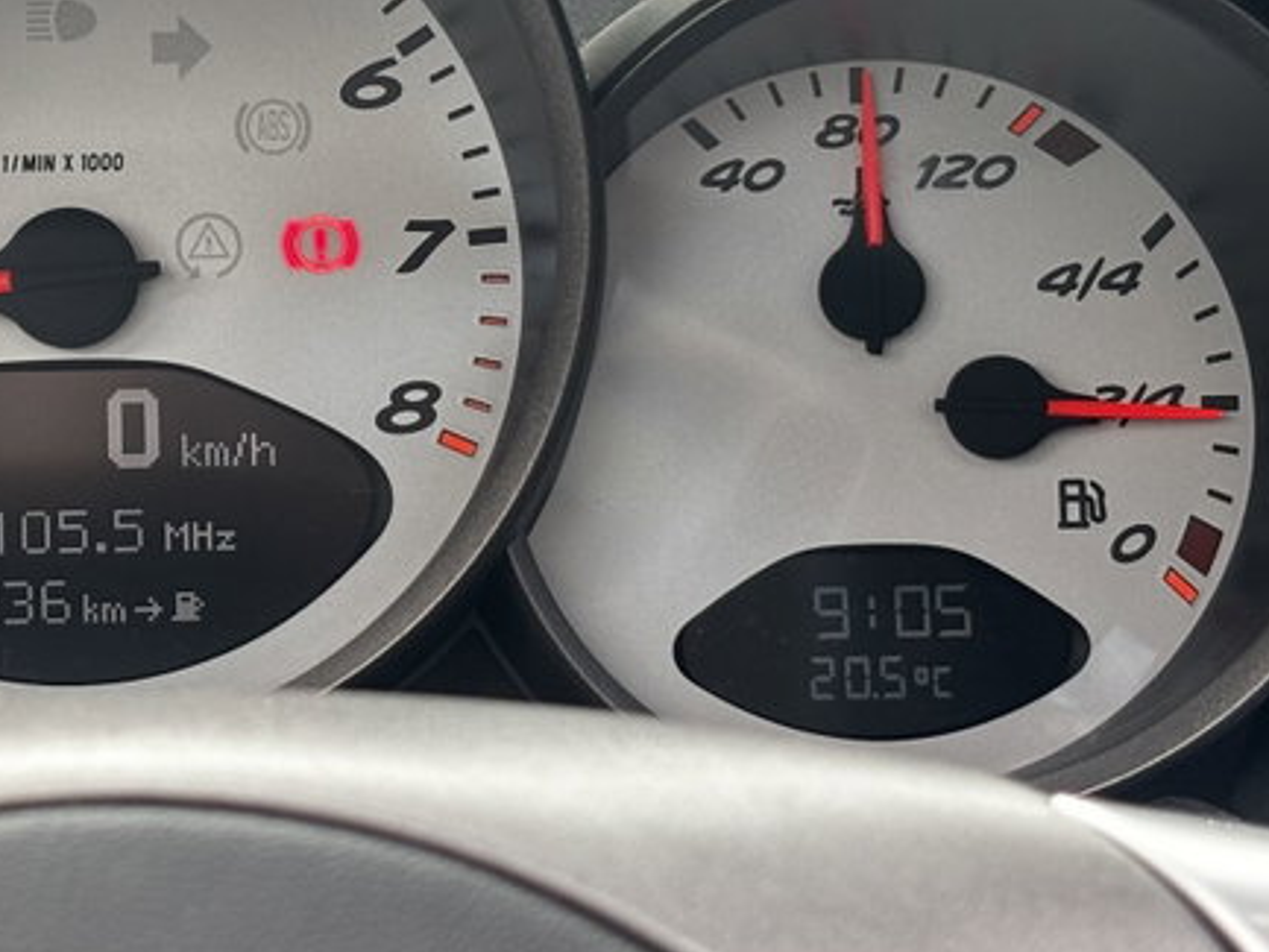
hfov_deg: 15.8
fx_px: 4510
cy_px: 161
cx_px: 120
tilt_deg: -11.2
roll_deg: +0.7
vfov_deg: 12.0
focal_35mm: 123
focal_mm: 5.96
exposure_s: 1/90
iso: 50
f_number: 1.6
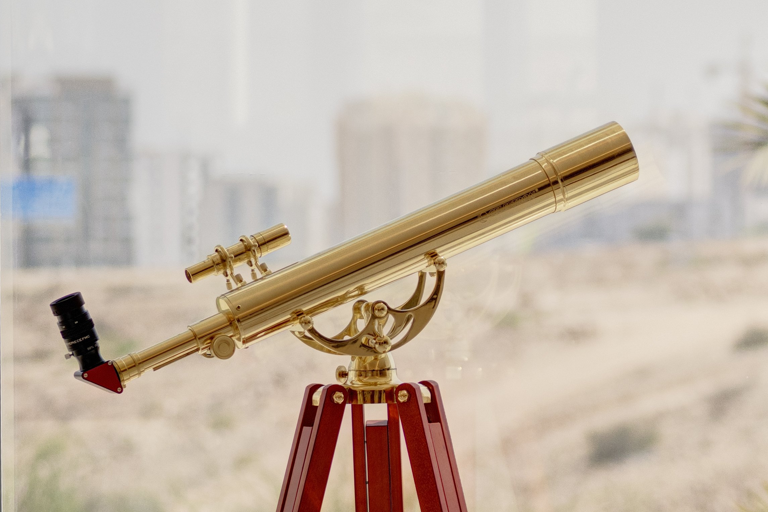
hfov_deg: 6.3
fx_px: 6870
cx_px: 1053
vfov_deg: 4.3
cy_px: 306
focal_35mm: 322
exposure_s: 1/1000
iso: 320
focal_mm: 100
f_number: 3.5
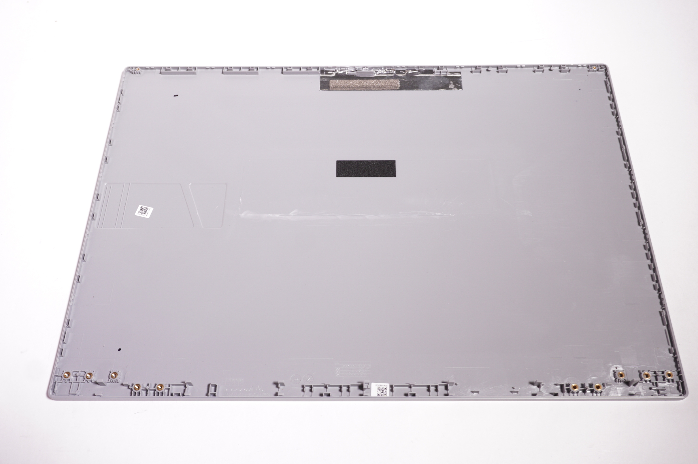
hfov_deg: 58.0
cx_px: 359
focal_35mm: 33
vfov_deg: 40.4
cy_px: 228
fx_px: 630
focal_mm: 21
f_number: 5.6
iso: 200
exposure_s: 1/13
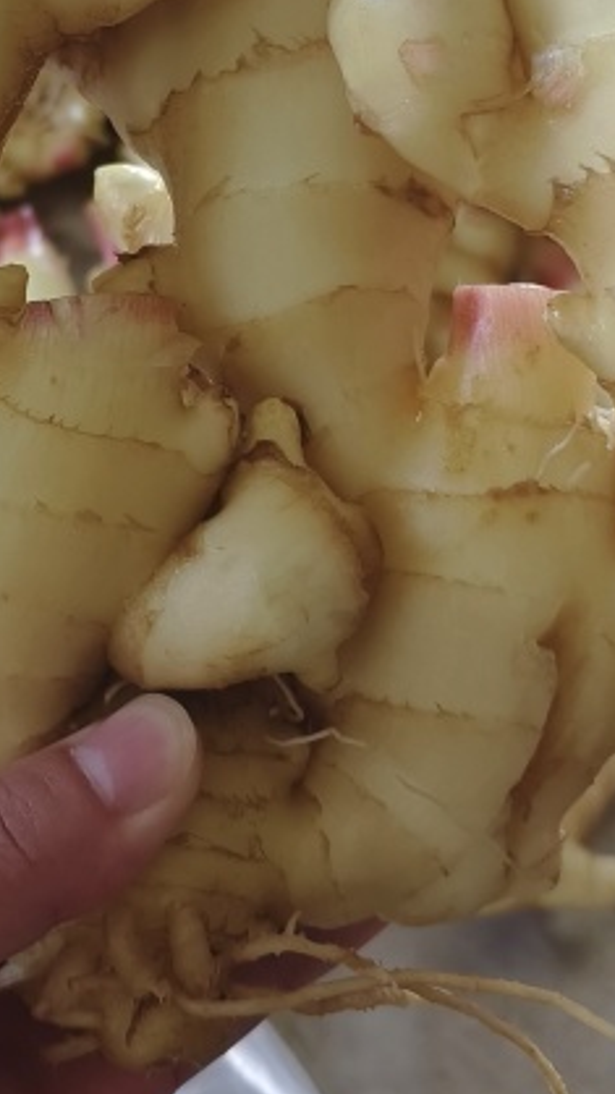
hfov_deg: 18.4
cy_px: 171
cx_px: 18
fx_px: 1856
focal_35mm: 64
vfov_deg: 31.7
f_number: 1.75
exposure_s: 1/100
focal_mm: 5.5
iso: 656
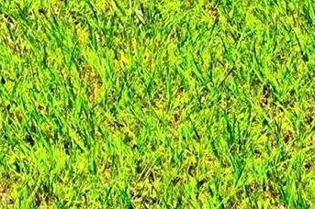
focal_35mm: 179
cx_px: -568
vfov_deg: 7.0
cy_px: -383
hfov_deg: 9.5
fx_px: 1565
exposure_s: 1/320
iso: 400
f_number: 8
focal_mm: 30
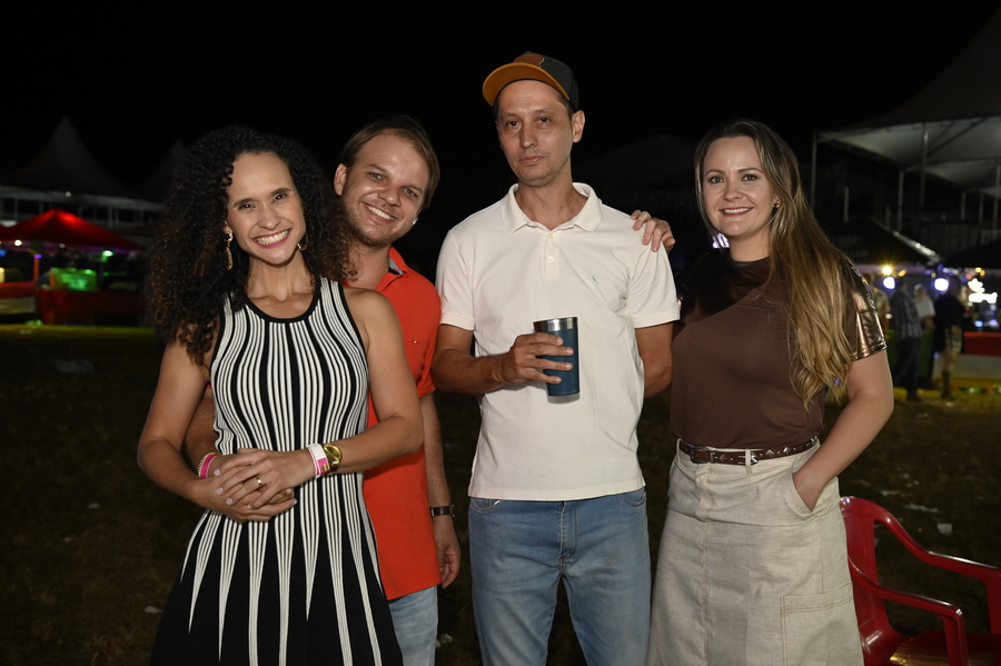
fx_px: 1112
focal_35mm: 40
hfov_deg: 48.5
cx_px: 500
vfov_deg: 33.4
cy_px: 333
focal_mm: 40
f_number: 4
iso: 2500
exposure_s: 1/60
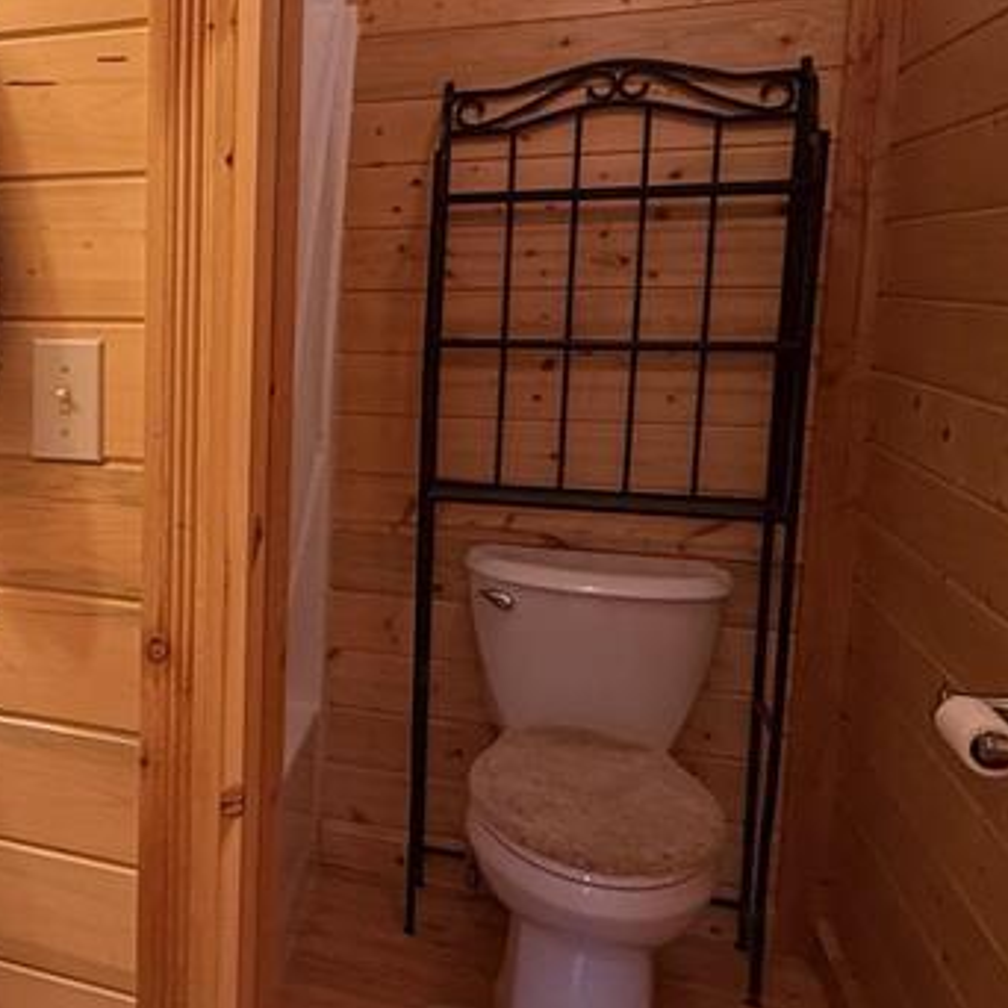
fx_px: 1219
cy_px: 419
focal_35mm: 37
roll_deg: -0.5
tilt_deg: -5.4
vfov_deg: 44.8
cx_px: -21
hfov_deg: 39.2
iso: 250
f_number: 2.2
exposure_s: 1/60
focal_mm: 2.22
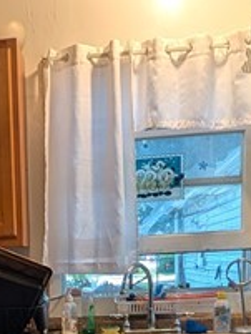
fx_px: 589
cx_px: -17
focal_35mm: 61
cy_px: 368
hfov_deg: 22.8
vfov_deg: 28.7
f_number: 1.7
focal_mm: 2.02
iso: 92
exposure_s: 1/120
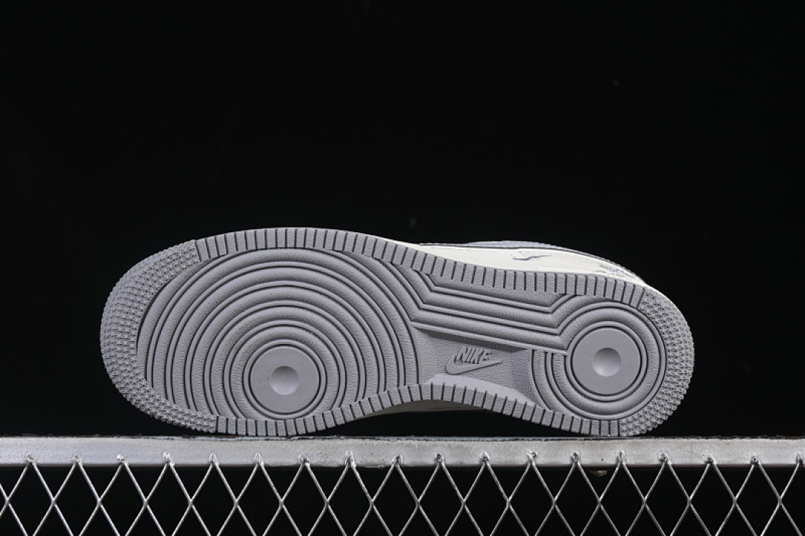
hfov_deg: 27.0
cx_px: 402
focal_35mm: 75
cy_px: 268
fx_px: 1677
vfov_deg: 18.2
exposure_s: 1/80
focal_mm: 50
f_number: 8
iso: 160
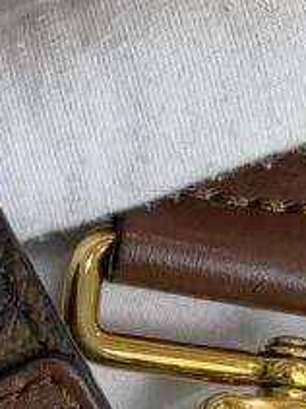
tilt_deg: -66.0
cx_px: 76
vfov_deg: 10.7
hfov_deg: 8.1
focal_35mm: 182
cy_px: 479
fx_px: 2147
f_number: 1.78
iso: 50
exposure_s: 1/157
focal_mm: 6.76
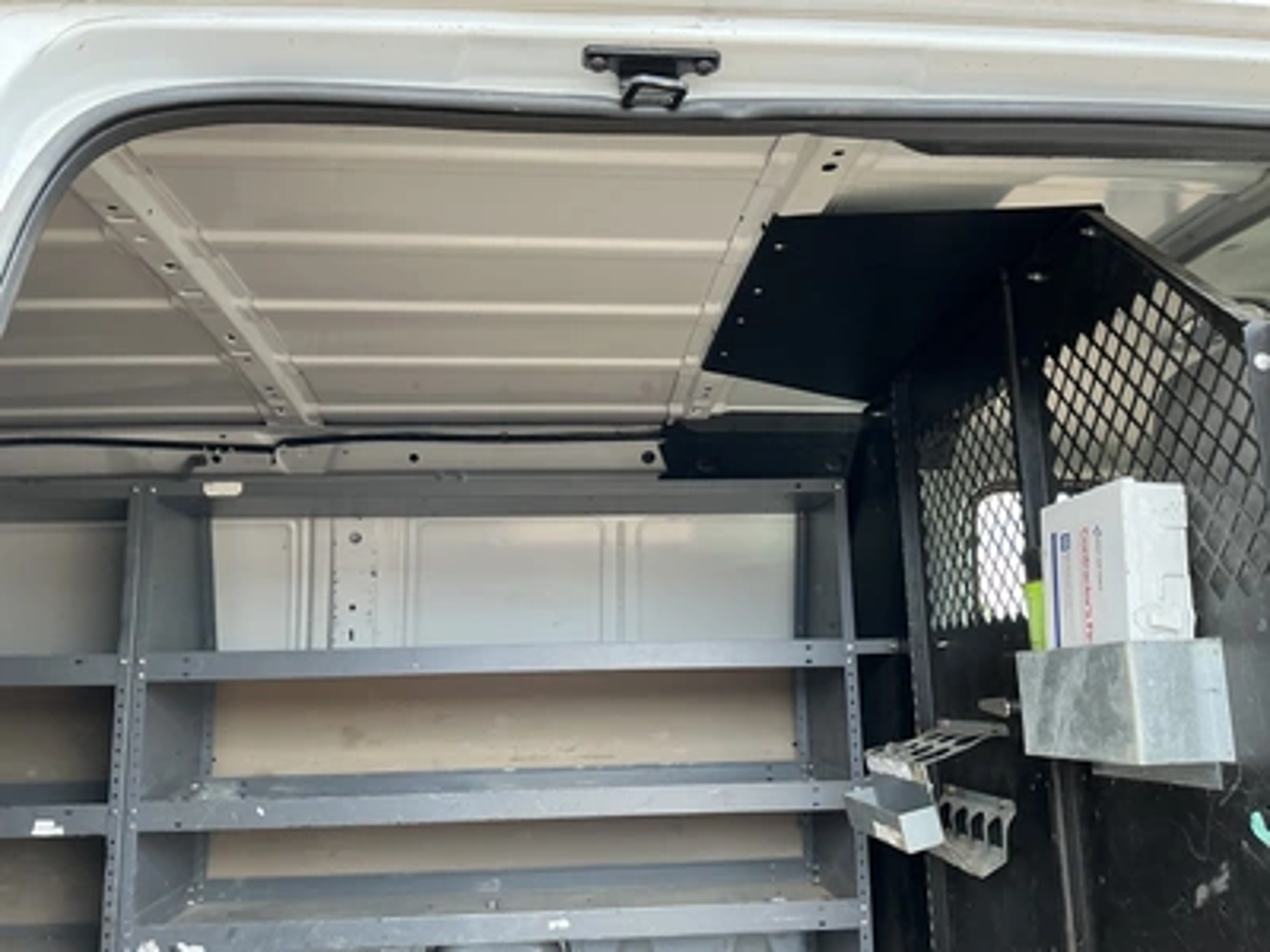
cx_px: 635
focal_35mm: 28
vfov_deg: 49.7
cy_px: 476
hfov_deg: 63.4
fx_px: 1027
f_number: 1.8
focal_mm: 3
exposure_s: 1/142
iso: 32
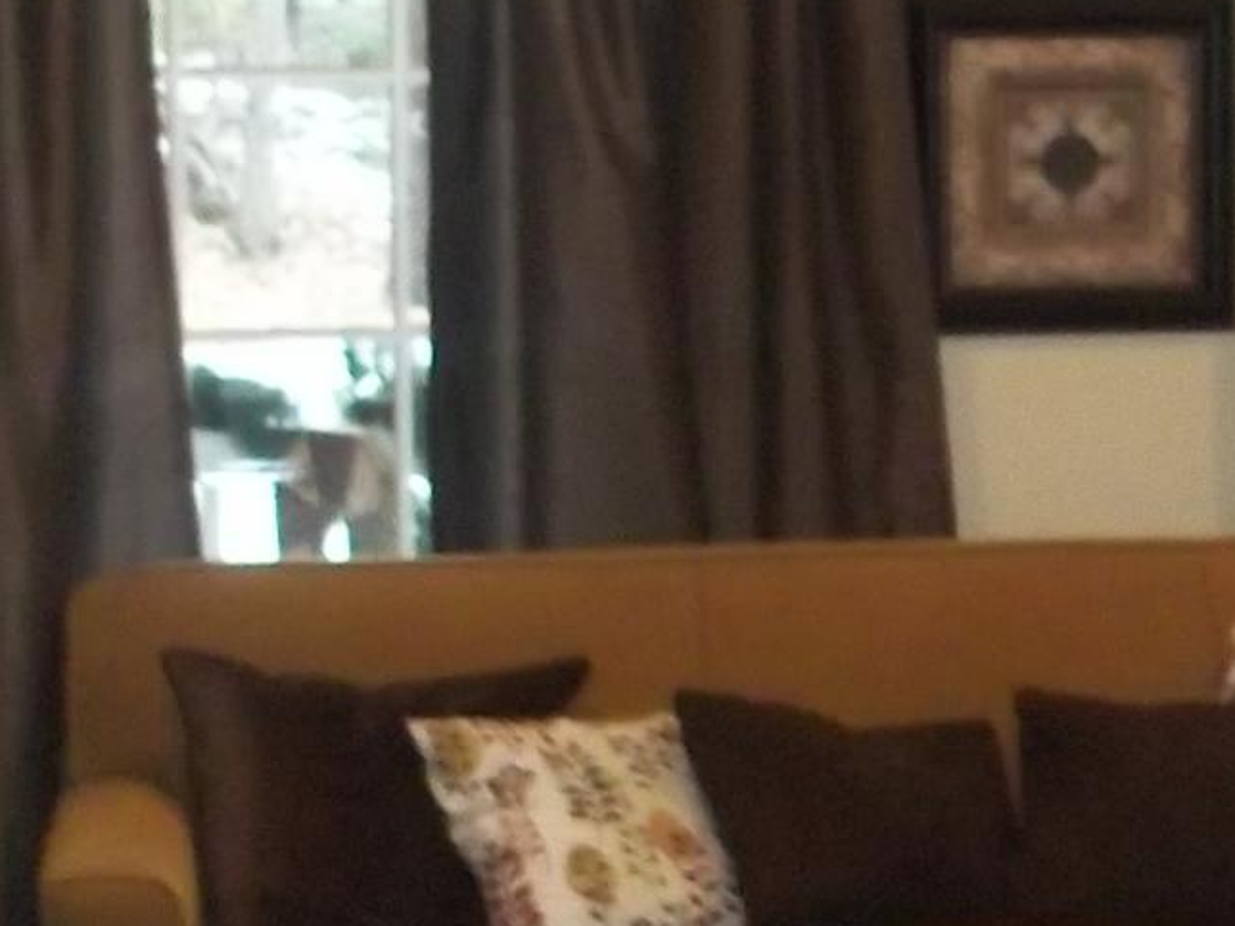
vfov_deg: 10.0
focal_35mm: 149
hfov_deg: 13.1
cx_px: 1232
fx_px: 5316
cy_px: 485
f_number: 3.1
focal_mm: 6.5
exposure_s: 1/30
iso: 400
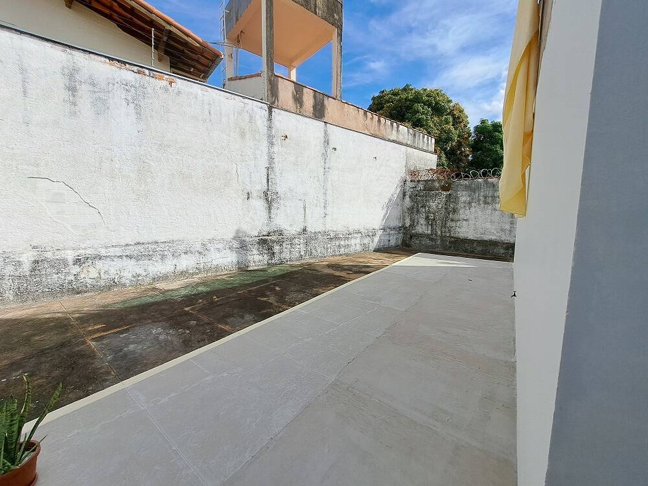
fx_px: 243
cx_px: 324
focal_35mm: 13
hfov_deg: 106.2
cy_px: 243
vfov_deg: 89.9
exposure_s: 1/1486
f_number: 2.2
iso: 50
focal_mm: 1.74
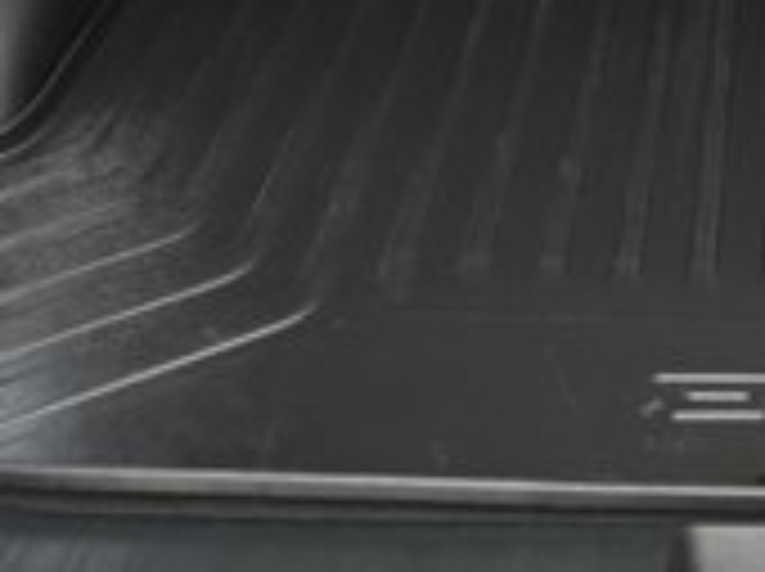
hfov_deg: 21.6
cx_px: 792
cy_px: -171
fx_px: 1920
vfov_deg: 16.1
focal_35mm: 87
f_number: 2.8
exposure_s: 1/160
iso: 6400
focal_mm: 24
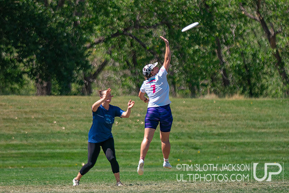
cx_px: 109
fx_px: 3268
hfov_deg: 5.1
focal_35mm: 407
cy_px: 116
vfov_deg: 3.4
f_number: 2.8
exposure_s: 1/3200
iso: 200
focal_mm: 200
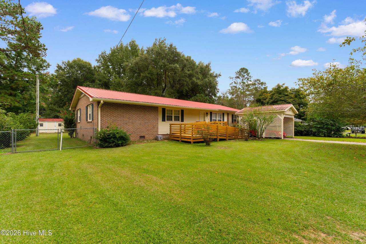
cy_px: 122
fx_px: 152
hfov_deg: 100.4
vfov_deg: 77.3
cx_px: 183
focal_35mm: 15
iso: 100
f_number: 6.3
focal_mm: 10
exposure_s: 1/160
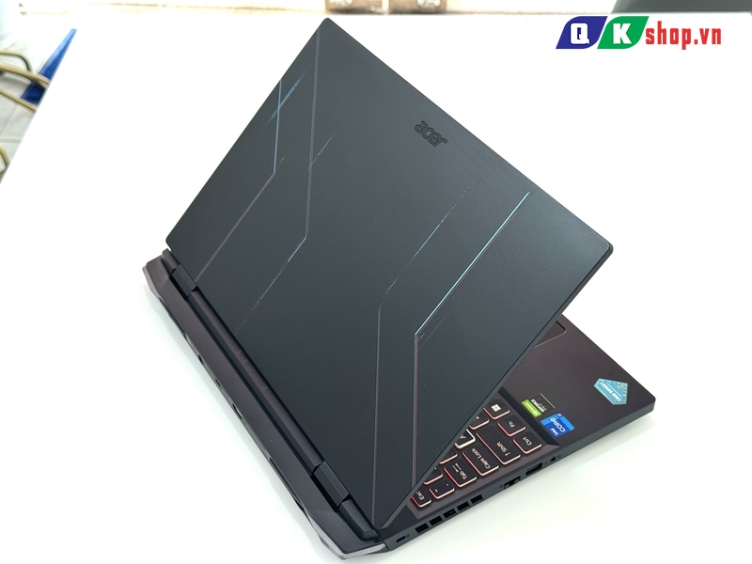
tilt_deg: -40.5
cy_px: 282
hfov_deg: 39.7
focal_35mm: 48
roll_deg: +1.9
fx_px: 1043
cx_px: 376
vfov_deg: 30.3
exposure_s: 1/121
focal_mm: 6.76
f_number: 1.78
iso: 64
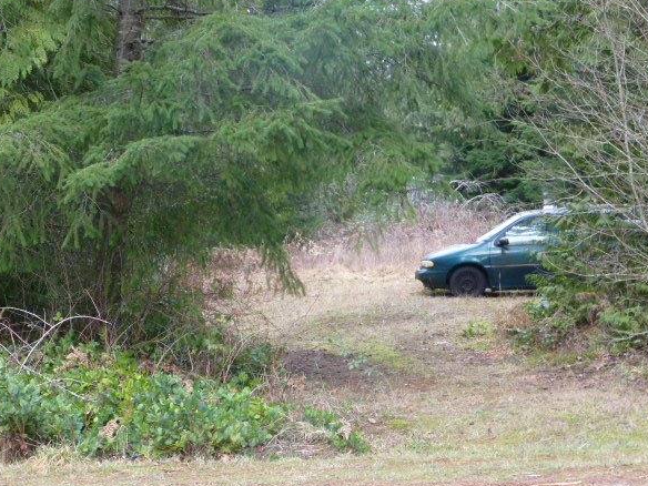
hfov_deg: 28.6
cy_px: 233
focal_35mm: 68
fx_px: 1273
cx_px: 305
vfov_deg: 21.6
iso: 400
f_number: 4.8
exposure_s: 1/60
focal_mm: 11
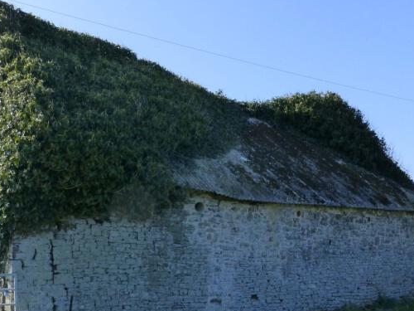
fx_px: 478
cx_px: 147
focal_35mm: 40
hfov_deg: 46.3
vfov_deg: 36.0
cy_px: 148
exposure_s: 1/800
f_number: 4
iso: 200
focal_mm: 4.3
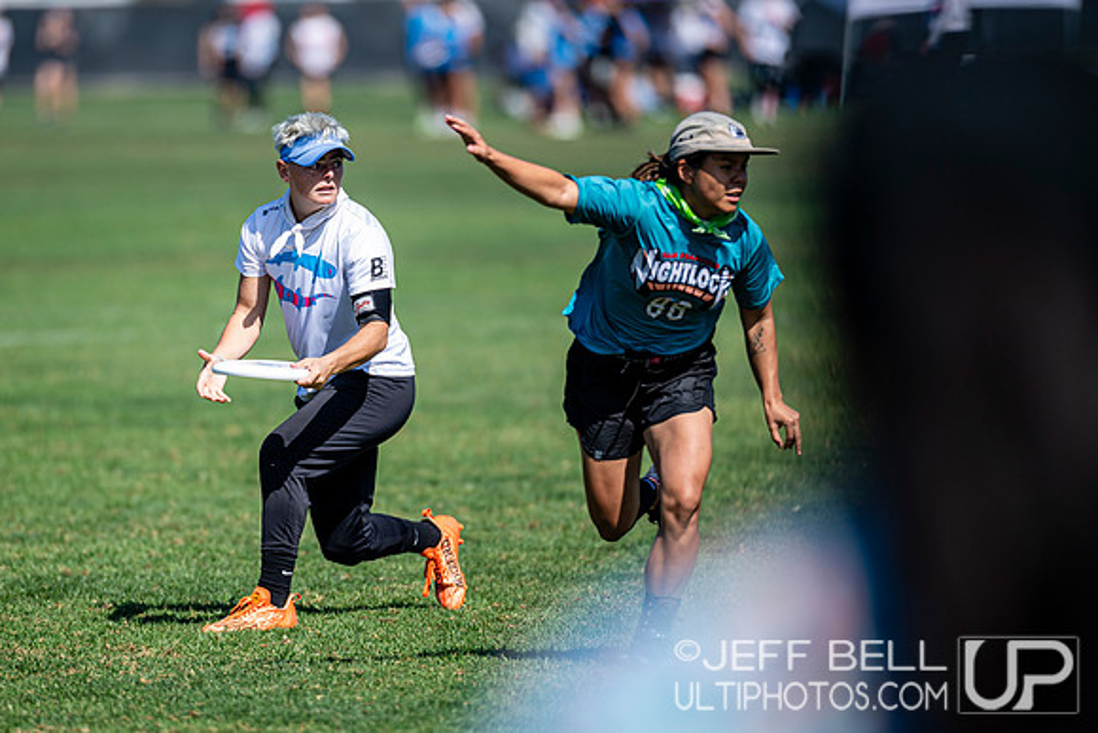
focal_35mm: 395
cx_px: 374
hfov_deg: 5.2
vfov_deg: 3.5
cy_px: 366
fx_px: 12063
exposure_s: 1/2000
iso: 125
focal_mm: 300
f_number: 3.2
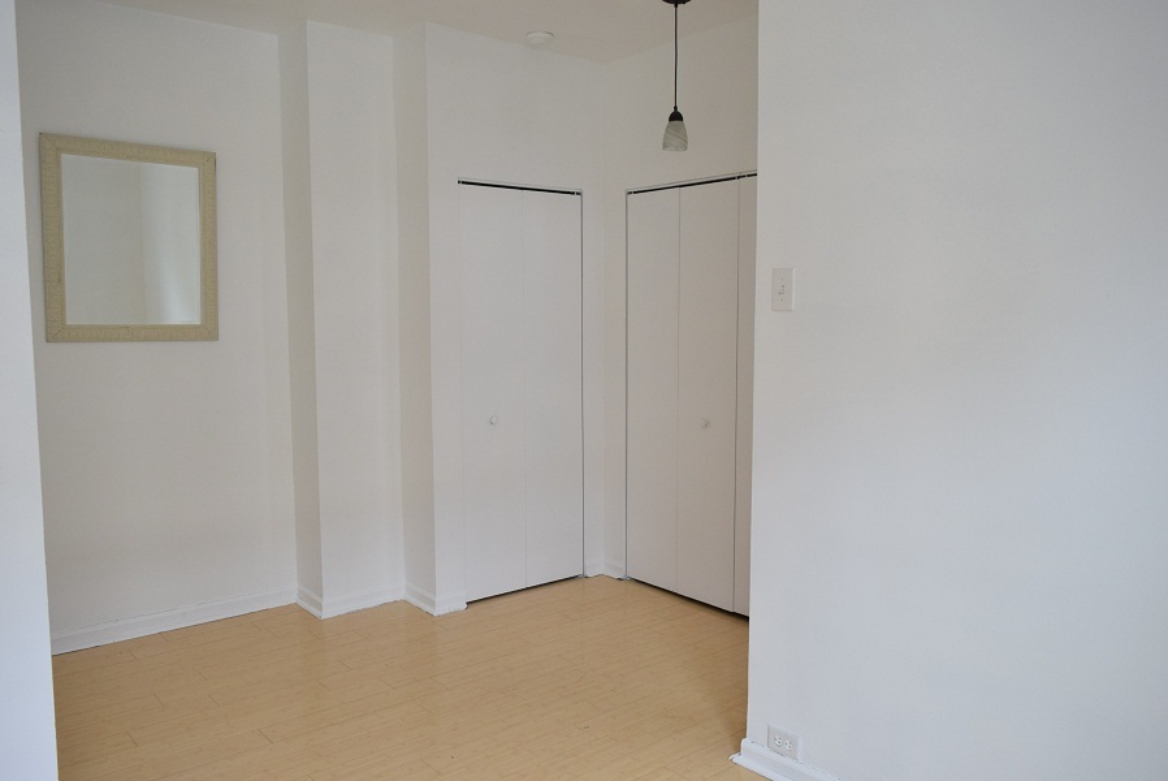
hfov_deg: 67.3
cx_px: 584
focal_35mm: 27
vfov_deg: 48.0
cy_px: 390
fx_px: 877
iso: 800
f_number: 5
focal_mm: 18
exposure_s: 1/50
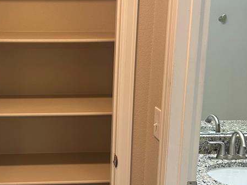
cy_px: 85
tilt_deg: -10.6
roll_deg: +0.0
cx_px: 45
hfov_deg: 31.7
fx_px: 421
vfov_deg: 24.8
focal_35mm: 59
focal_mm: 5.7
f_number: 1.5
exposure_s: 1/120
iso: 125
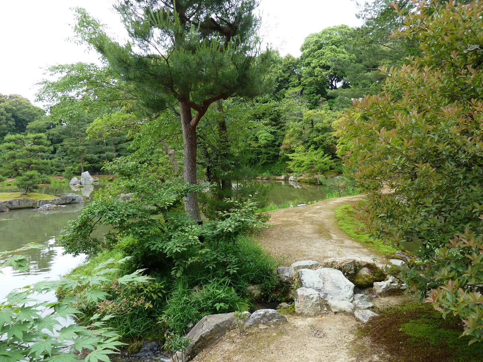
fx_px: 349
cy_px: 181
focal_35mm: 25
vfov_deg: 54.9
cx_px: 242
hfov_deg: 69.4
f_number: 3.3
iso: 80
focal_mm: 4.1
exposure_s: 1/80
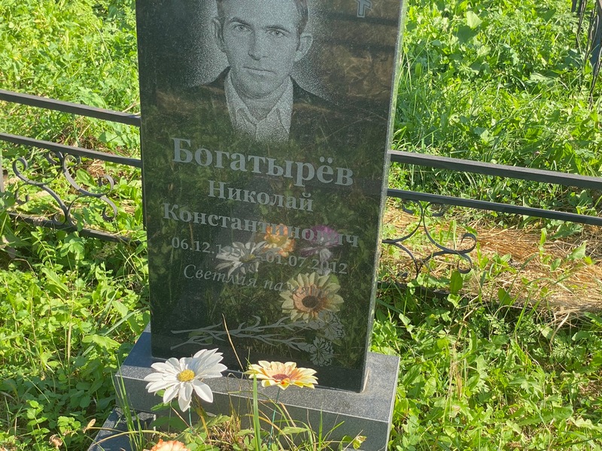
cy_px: 226
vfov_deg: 28.0
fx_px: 904
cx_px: 301
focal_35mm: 52
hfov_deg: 36.8
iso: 20
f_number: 2
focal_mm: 6
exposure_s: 1/452
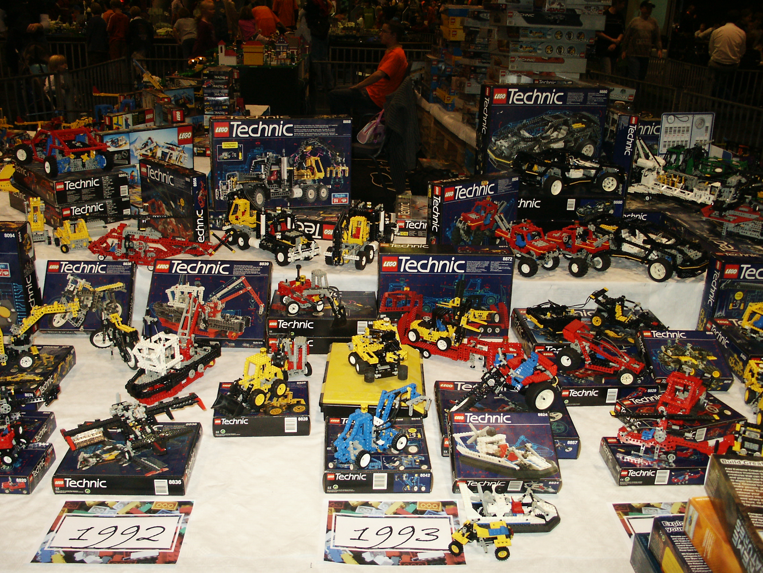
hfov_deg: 52.6
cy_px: 286
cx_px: 382
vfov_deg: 40.7
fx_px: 771
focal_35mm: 35
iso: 200
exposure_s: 1/45
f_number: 3
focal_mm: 7.18
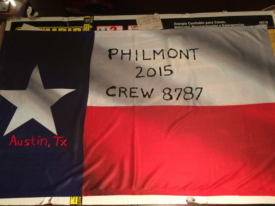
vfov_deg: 48.2
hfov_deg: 61.7
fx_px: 230
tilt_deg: -74.1
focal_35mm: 29
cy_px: 103
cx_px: 138
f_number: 2.2
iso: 125
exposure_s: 1/30
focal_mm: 4.15
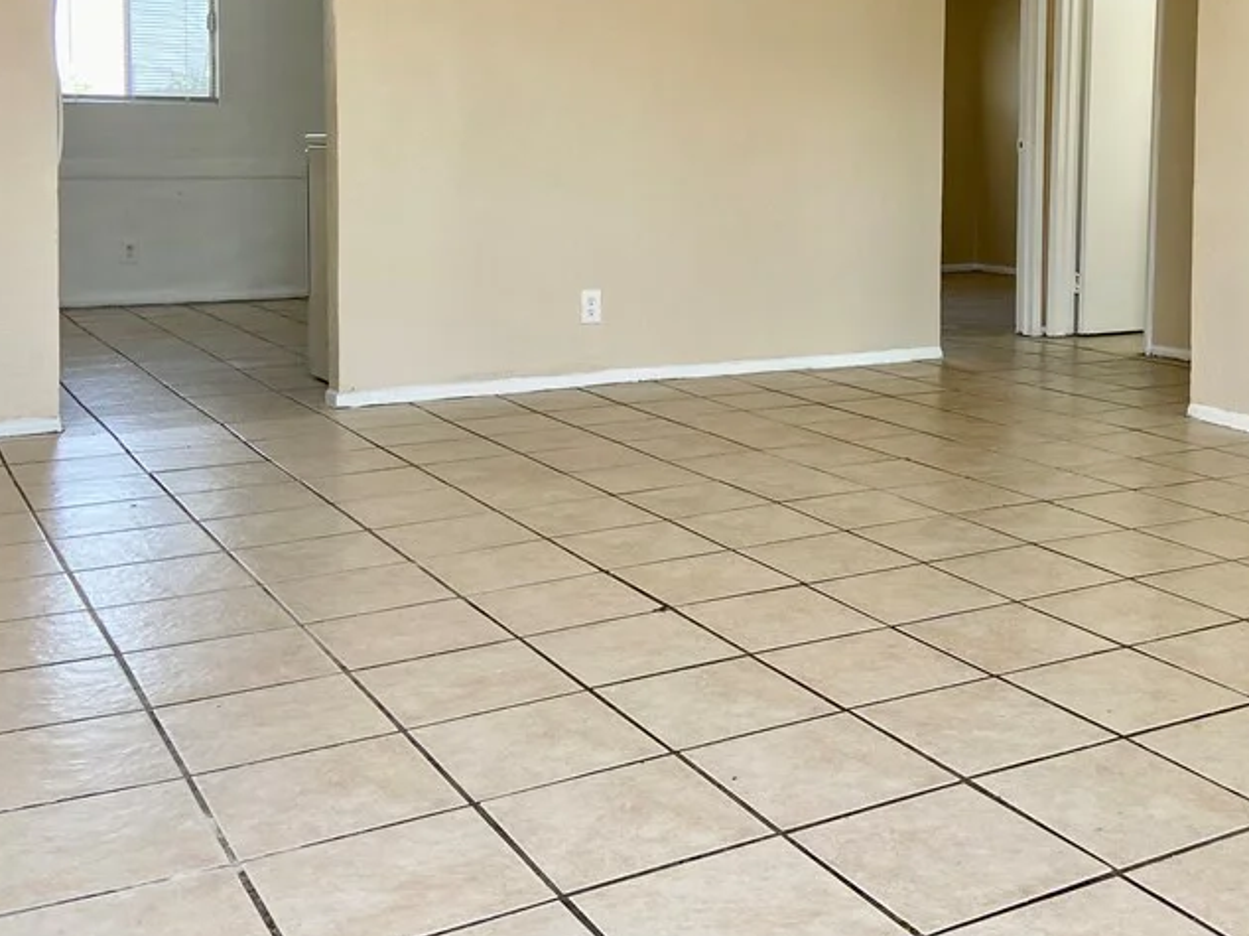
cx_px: 845
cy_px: 256
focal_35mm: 42
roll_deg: -1.1
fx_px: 1515
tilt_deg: -3.2
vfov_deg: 33.8
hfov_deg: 44.1
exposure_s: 1/122
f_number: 1.8
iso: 64
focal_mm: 4.25
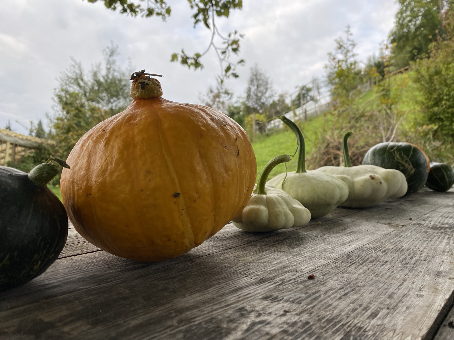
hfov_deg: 67.3
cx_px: 227
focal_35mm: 26
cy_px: 170
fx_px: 341
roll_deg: +1.3
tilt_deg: +1.8
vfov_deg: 53.1
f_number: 1.8
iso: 32
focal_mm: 4.25
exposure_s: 1/251
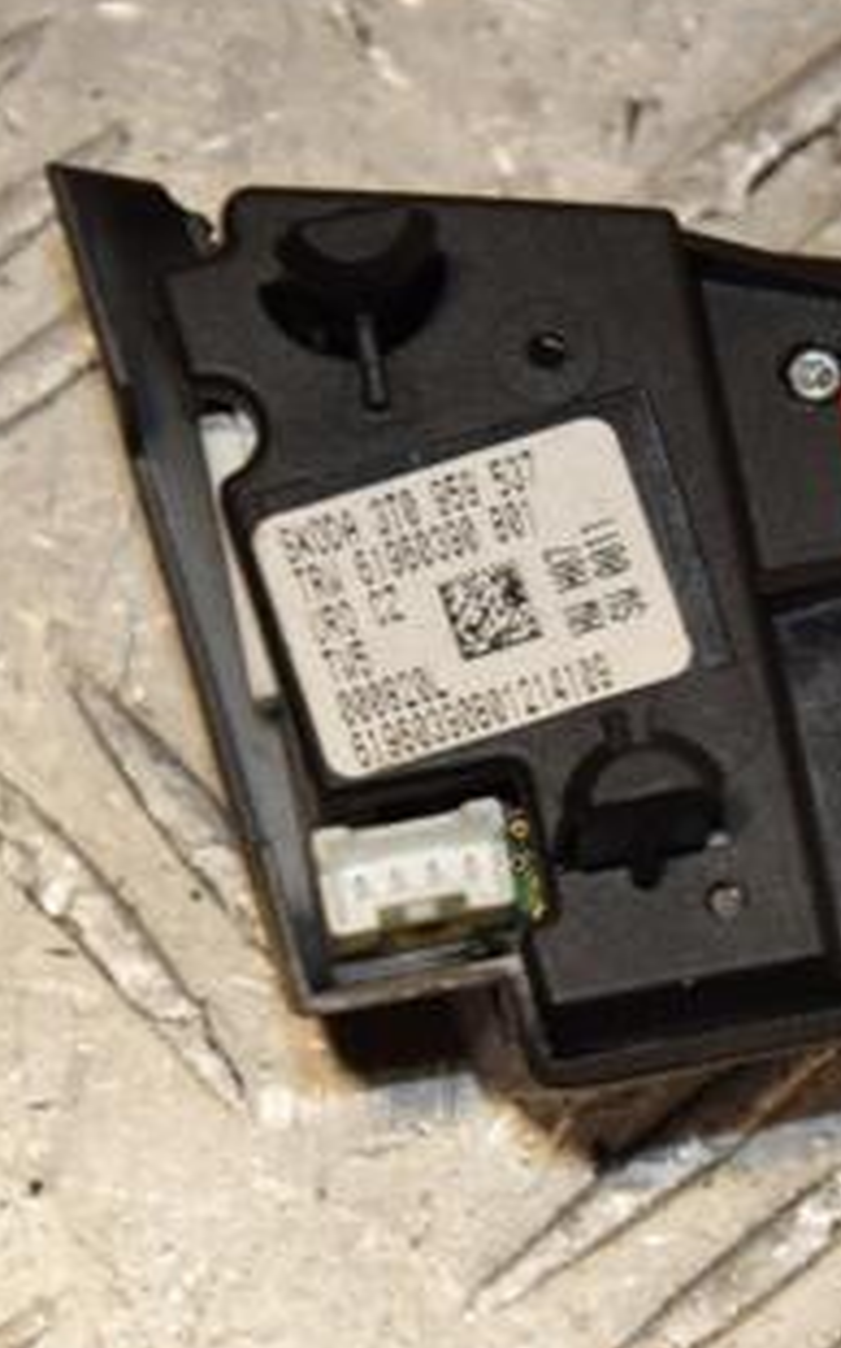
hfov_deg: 4.2
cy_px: 667
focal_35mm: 310
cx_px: 928
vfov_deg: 6.8
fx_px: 11384
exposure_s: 1/200
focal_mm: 105
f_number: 8
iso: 800
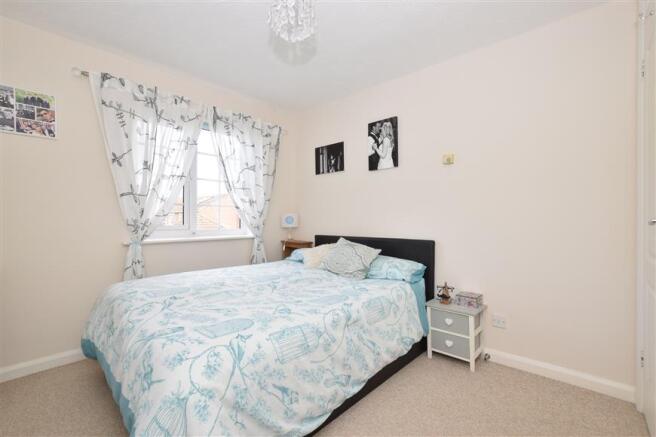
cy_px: 218
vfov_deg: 77.3
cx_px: 328
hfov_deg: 100.4
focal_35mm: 15
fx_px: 273
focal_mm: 10
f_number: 9
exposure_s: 1/30
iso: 500
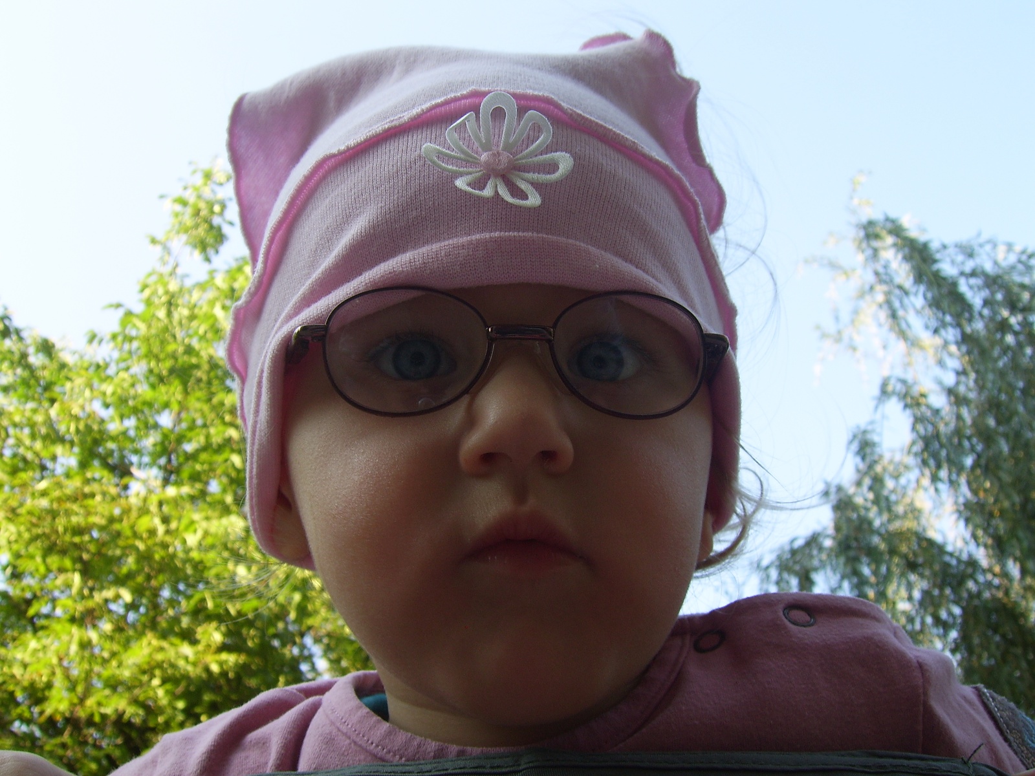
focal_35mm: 38
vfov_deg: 37.7
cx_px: 518
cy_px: 388
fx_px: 1136
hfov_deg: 49.0
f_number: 5.1
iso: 50
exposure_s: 1/80
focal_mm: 7.8
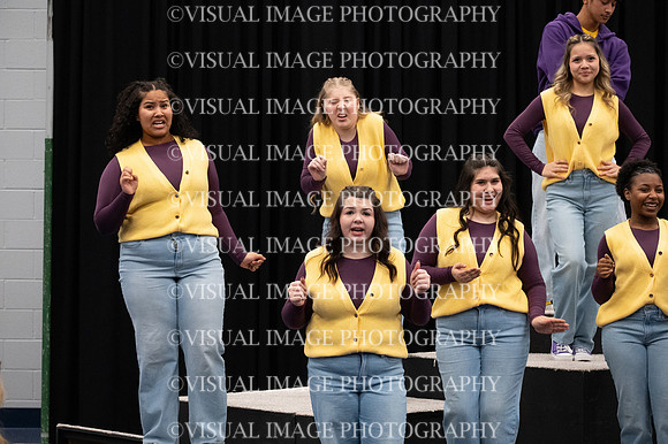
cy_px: 222
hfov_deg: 18.0
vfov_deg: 12.0
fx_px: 2114
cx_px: 334
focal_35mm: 114
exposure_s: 1/160
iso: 8000
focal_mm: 114
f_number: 6.3
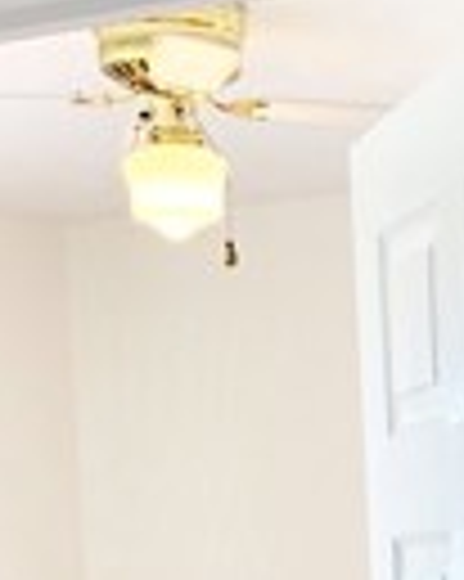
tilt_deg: -11.9
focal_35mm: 126
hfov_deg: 11.8
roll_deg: +0.2
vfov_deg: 13.6
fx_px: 2165
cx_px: 635
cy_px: 1070
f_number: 1.8
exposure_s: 1/121
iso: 32
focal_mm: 4.25
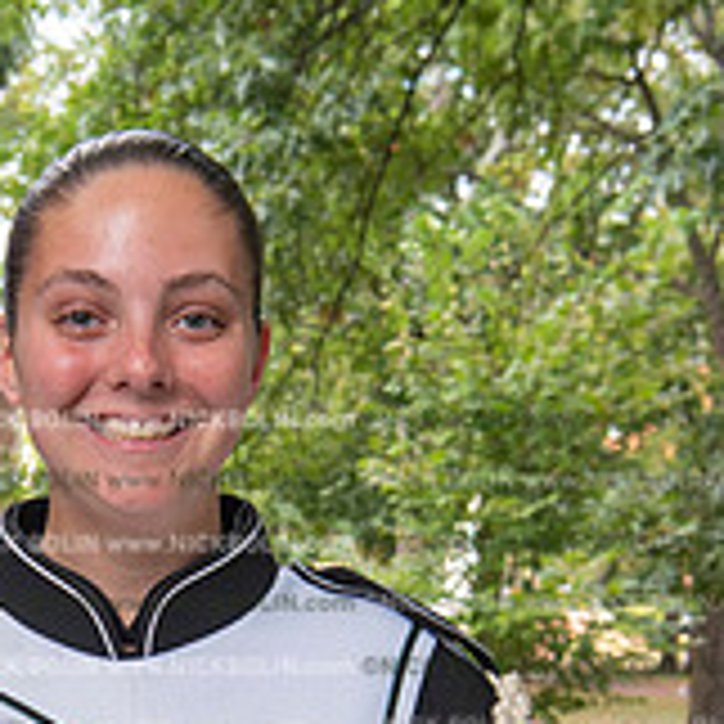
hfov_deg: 15.9
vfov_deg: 15.4
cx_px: 148
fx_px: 2579
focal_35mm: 109
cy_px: 850
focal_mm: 46
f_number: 8
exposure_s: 1/100
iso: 500
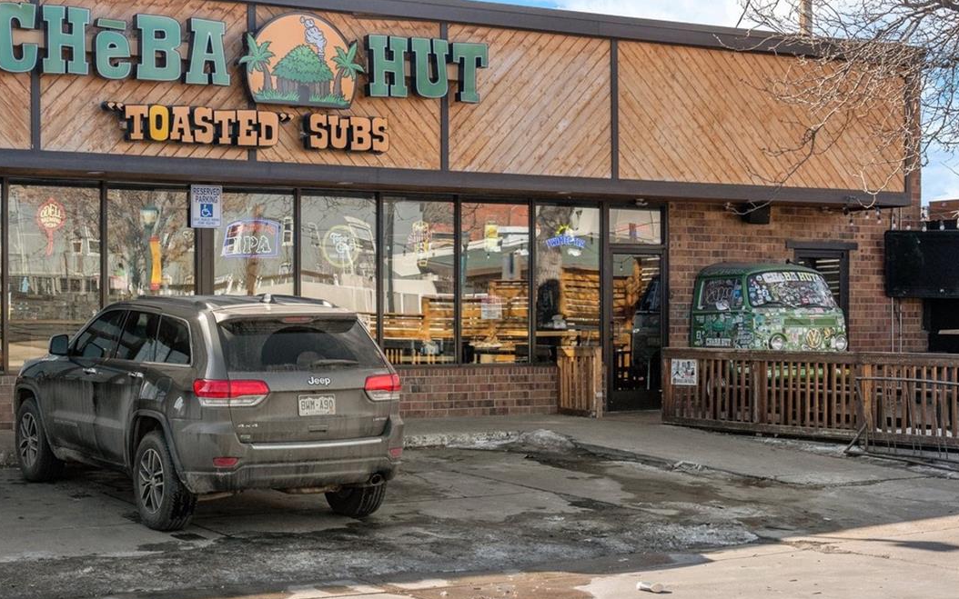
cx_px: 417
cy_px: 250
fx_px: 1777
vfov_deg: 19.1
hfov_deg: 30.2
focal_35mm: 68
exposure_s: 1/1250
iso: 400
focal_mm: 44
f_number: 7.1
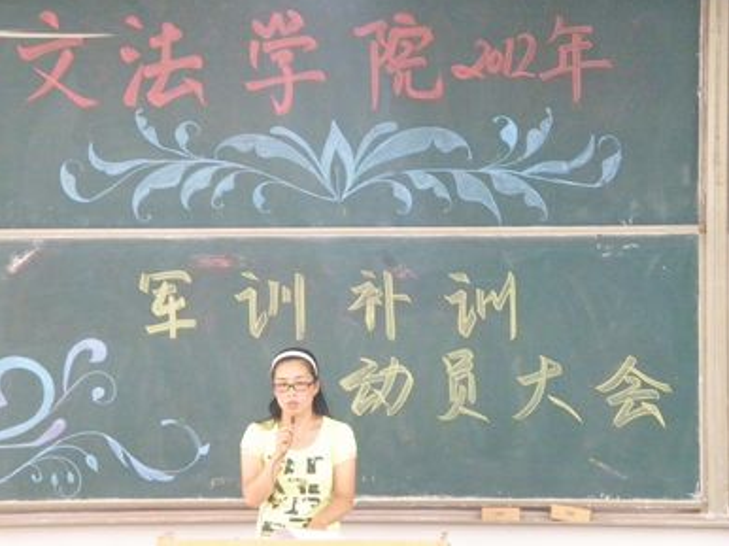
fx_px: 3894
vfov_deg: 8.0
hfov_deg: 10.7
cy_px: 290
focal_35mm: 185
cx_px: 334
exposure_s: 1/40
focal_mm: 30.13
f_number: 4.3
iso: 1600
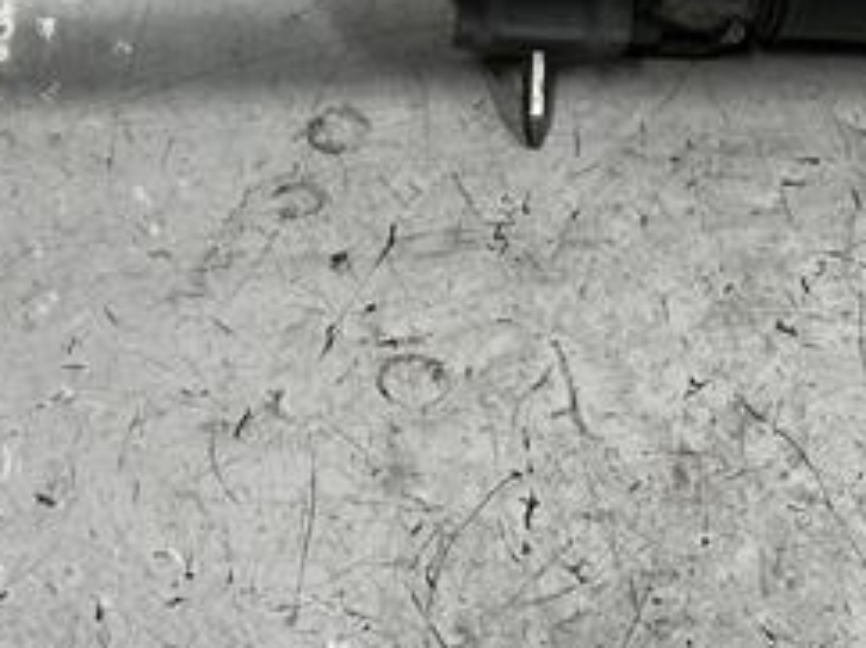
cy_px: -186
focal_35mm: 127
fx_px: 3174
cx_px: 490
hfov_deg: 15.5
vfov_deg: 11.4
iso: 64
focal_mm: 6.86
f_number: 1.78
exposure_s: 1/50
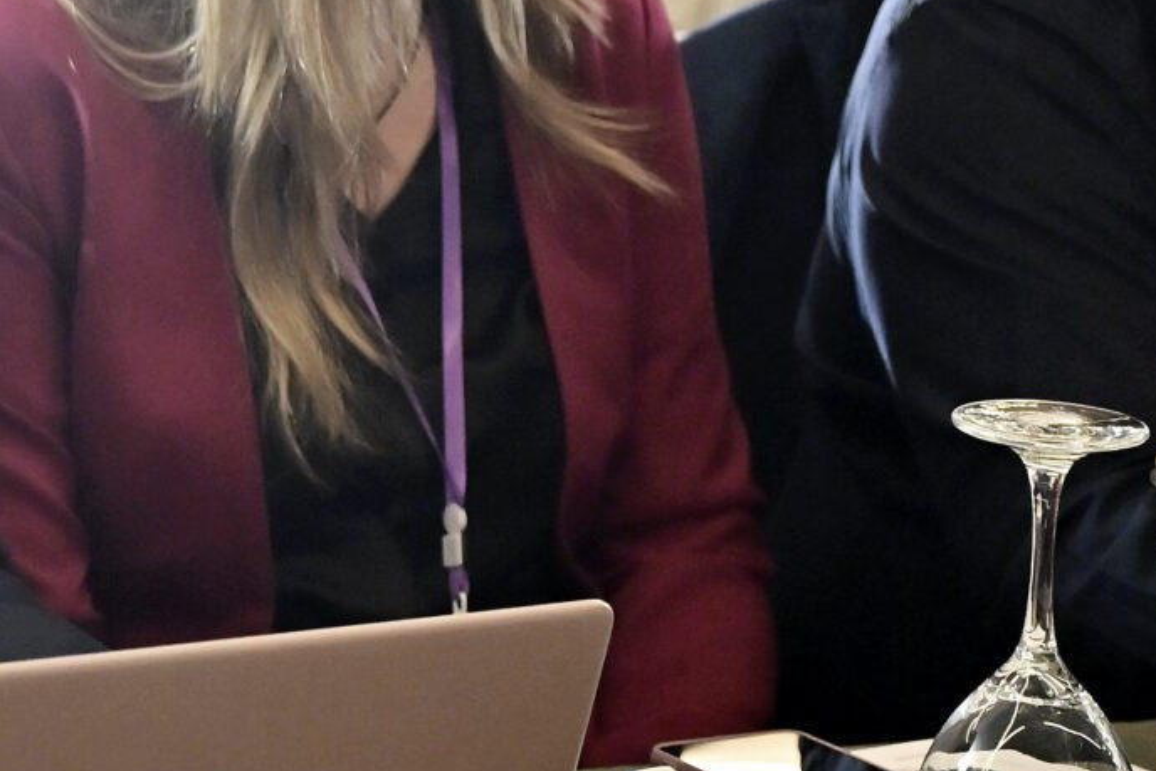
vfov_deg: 8.6
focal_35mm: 160
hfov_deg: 12.0
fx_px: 5139
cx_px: -808
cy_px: 71
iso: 2200
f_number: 4.5
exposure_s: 1/250
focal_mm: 43
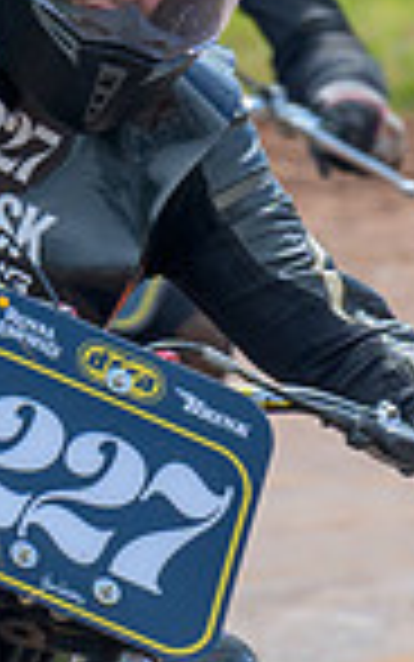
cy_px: 476
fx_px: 29974
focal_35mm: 1662
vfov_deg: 1.3
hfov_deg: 0.8
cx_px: 396
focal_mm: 200
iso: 180
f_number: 6.3
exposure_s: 1/400
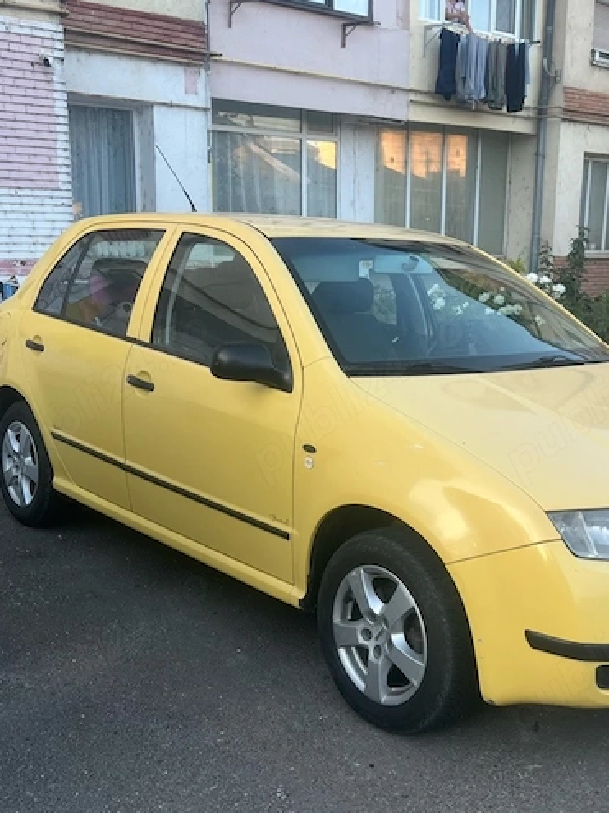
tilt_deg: -11.1
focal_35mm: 42
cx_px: 424
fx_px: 986
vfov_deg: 44.8
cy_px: 435
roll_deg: -0.3
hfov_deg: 33.9
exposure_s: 1/255
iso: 40
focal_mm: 5.7
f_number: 1.5
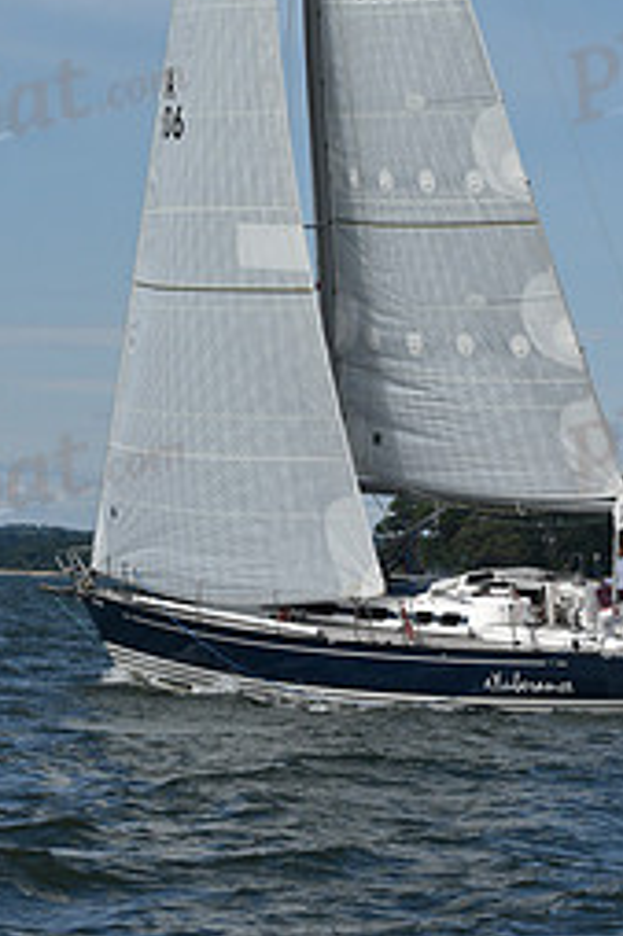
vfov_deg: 12.6
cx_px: 378
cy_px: -111
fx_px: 4159
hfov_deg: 8.6
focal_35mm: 160
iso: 320
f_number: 11
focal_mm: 70
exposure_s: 1/1000
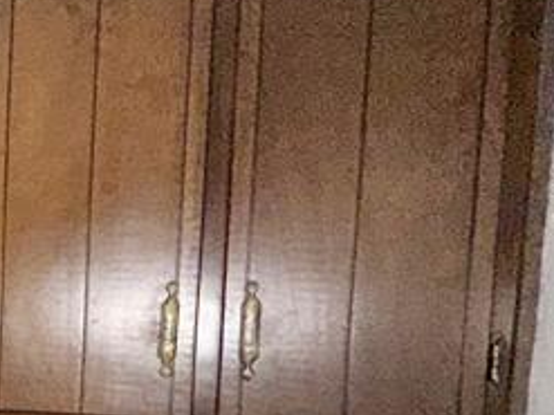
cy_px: 648
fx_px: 928
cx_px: -507
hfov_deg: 20.2
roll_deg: -1.7
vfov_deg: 20.8
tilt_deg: -11.2
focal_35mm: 58
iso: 80
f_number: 2.2
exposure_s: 1/84
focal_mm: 2.22
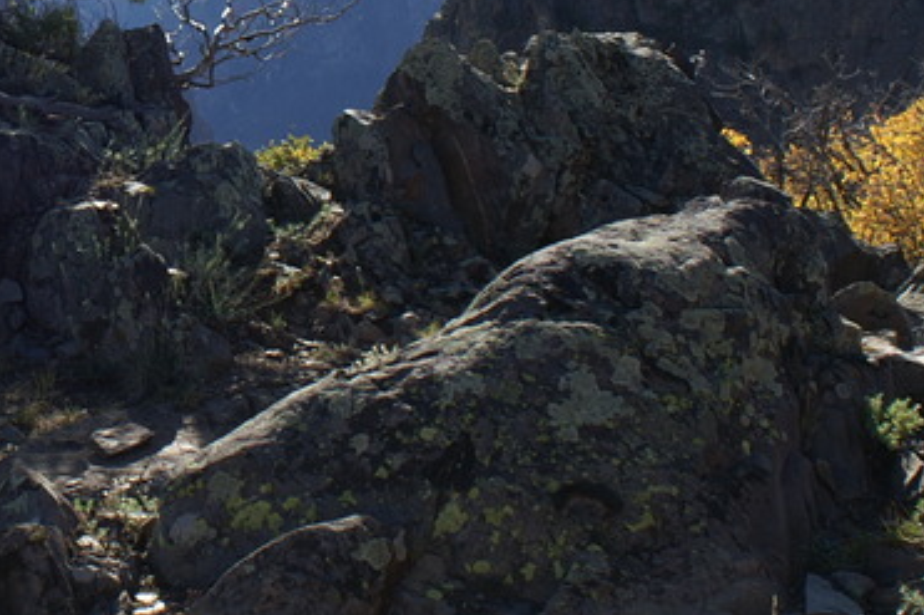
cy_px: -110
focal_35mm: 113
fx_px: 2899
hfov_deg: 17.5
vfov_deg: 11.9
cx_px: -96
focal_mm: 28
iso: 100
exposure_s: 1/90
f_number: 9.5
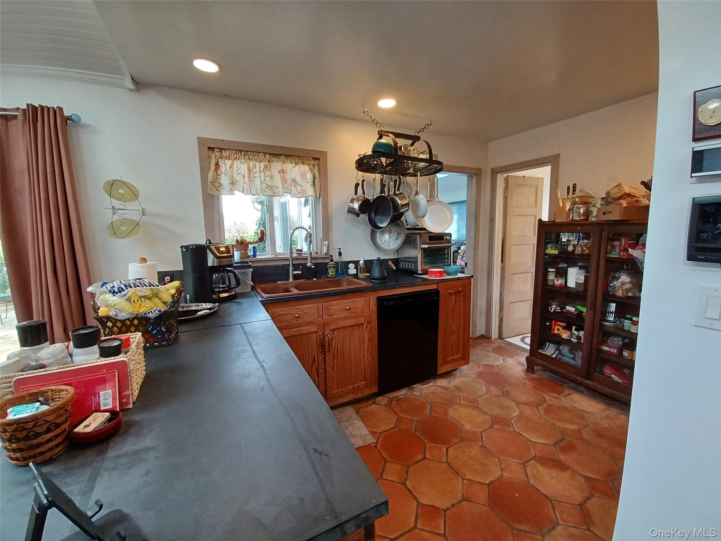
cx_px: 360
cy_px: 270
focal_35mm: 13
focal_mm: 1.42
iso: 125
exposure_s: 1/60
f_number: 2.2
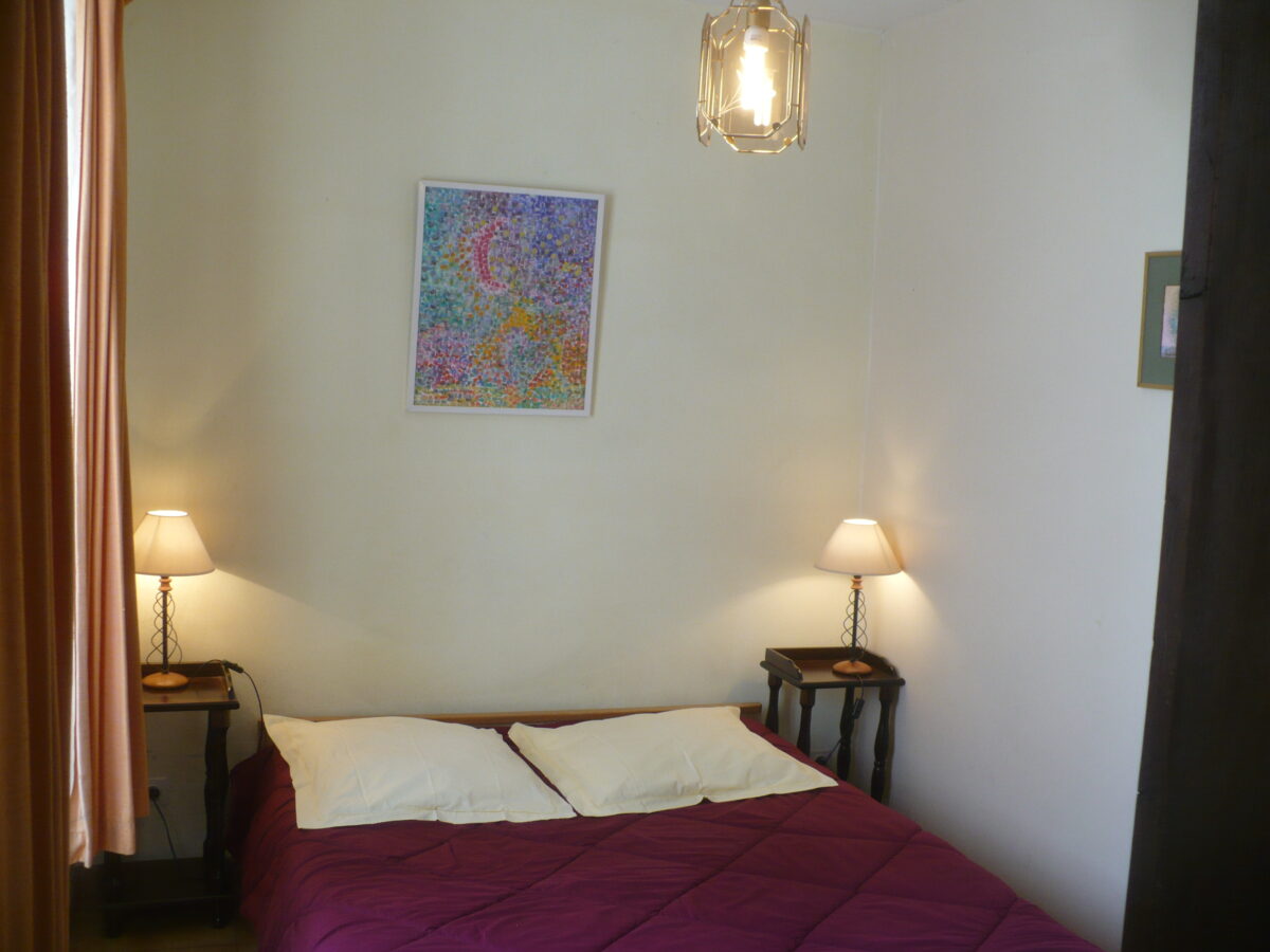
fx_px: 1357
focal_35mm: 37
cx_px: 635
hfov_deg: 50.1
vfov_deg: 38.7
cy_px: 476
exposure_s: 1/30
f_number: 2.8
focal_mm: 6.1
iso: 100
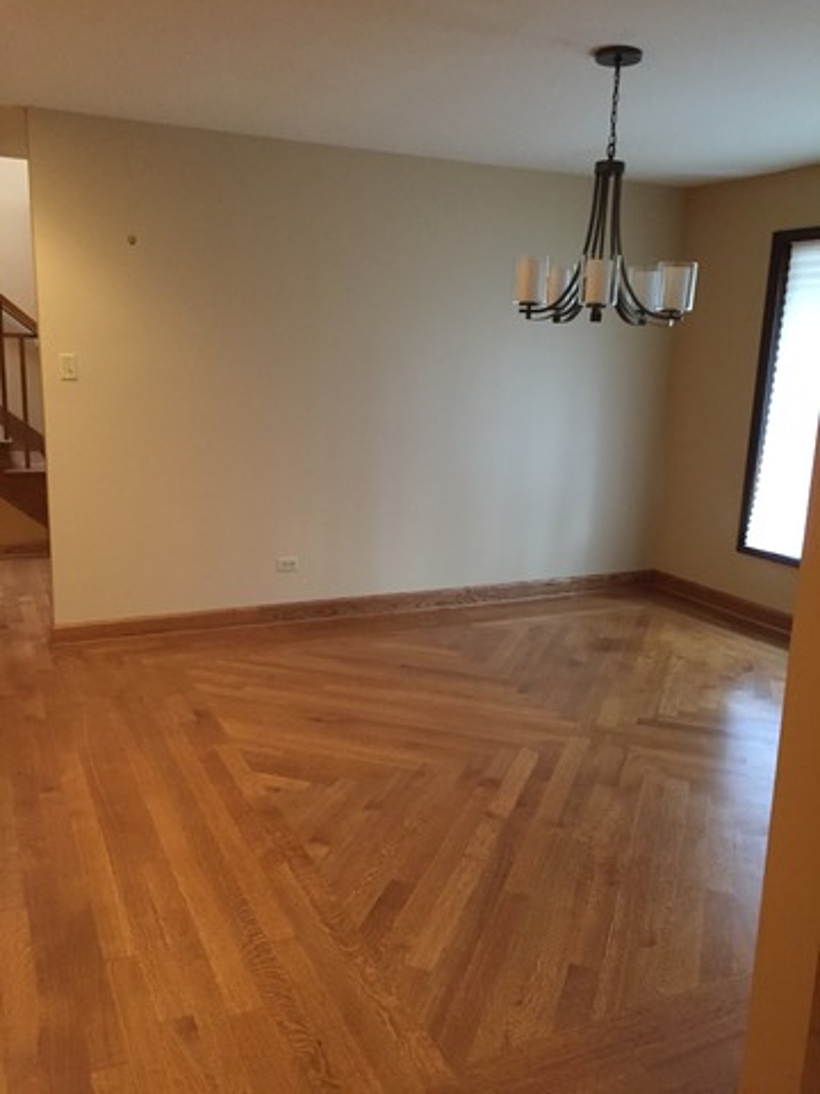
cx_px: 410
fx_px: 916
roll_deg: -2.7
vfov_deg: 61.7
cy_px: 547
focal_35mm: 29
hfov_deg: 48.2
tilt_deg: -12.1
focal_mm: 4.15
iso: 250
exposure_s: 1/30
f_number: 2.2
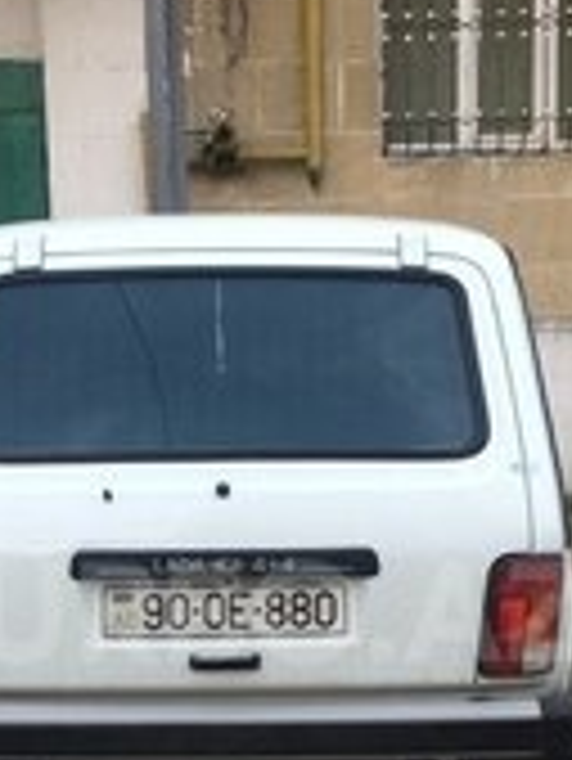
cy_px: 612
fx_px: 1870
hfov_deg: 17.4
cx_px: 239
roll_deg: +2.7
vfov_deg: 22.7
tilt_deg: -12.2
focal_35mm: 85
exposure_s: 1/373
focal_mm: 4.15
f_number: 2.2
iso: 32
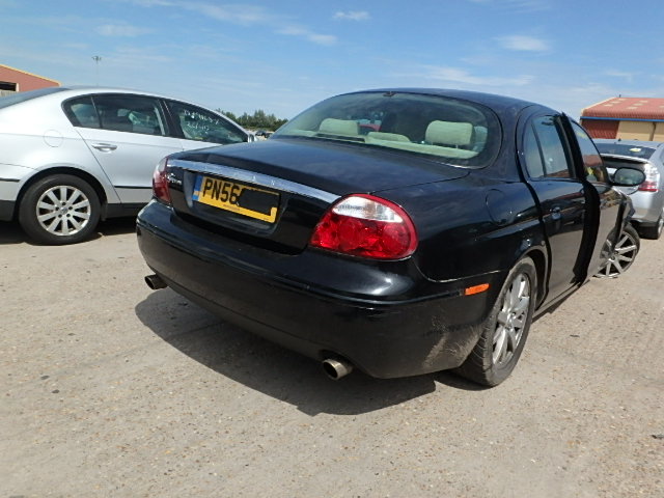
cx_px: 332
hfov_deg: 69.4
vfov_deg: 54.9
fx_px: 480
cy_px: 249
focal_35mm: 25
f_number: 6.8
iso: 400
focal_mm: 4.5
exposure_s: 1/1600
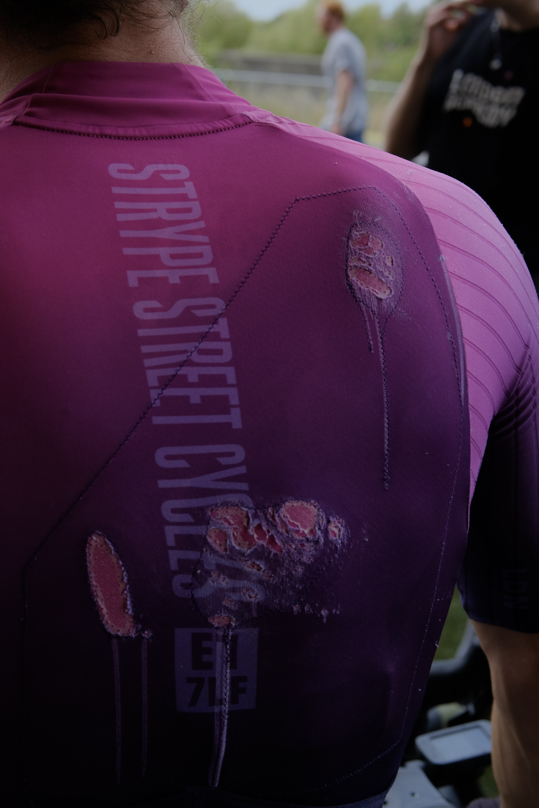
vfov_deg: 27.0
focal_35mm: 75
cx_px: 270
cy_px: 404
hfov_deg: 18.2
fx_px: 1684
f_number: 7.1
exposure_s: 1/250
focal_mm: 50
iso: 400
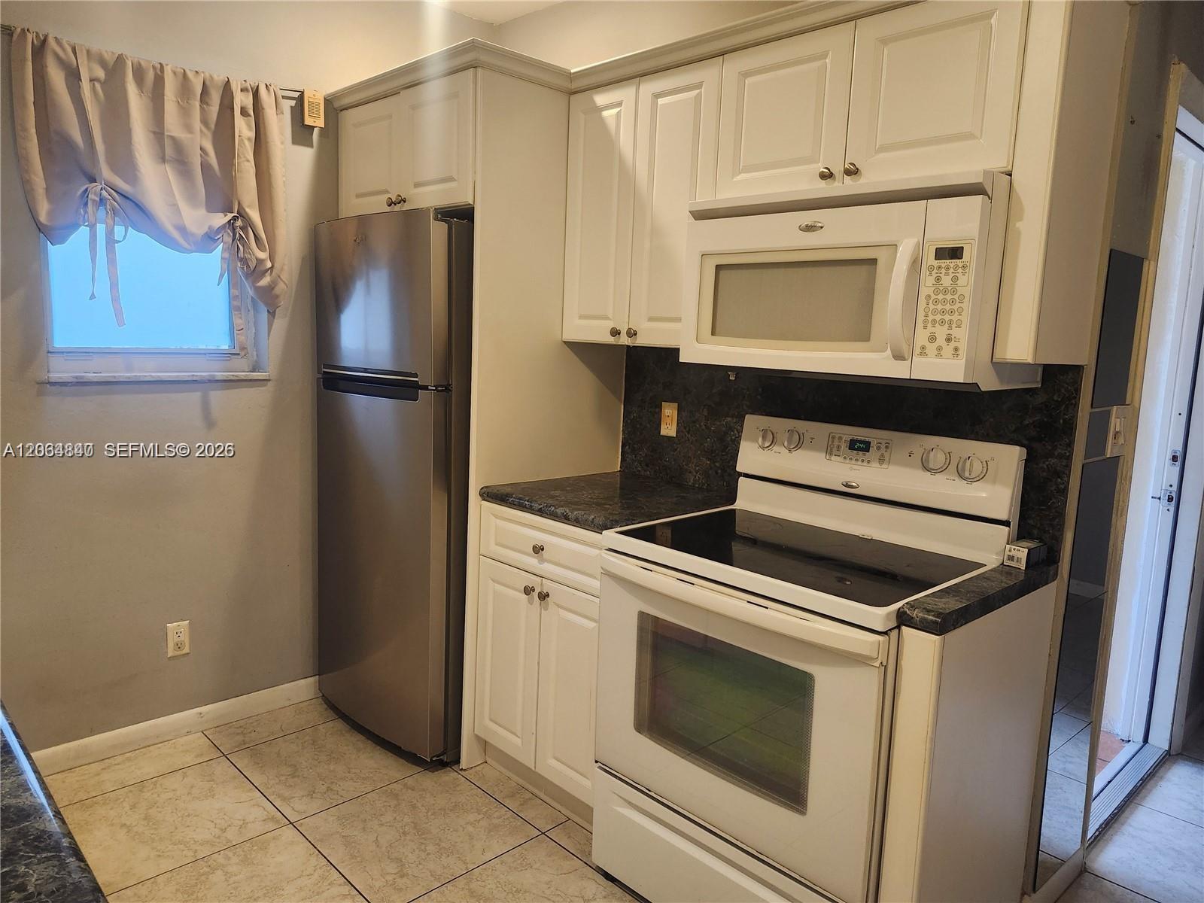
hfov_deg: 73.9
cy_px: 452
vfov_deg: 58.9
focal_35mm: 23
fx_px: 800
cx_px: 602
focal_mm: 5.54
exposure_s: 1/120
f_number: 1.8
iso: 640
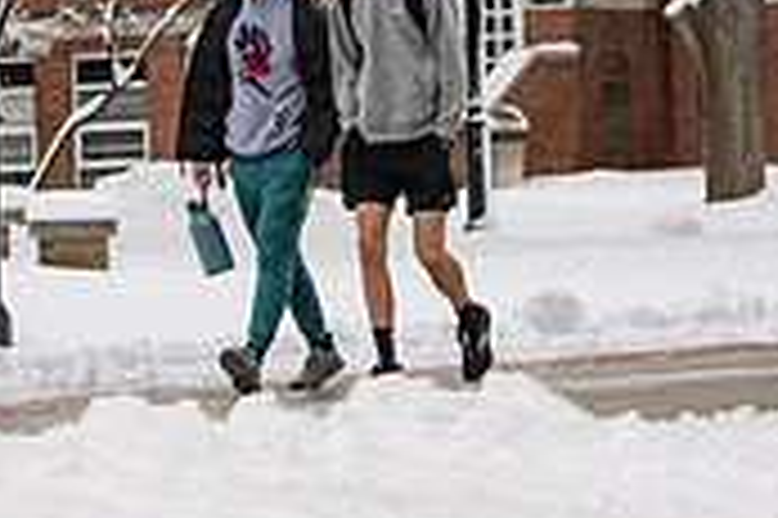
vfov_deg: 4.5
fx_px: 6520
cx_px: 243
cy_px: -273
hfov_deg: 6.8
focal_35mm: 302
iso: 80
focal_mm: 90
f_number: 3.5
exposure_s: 1/640
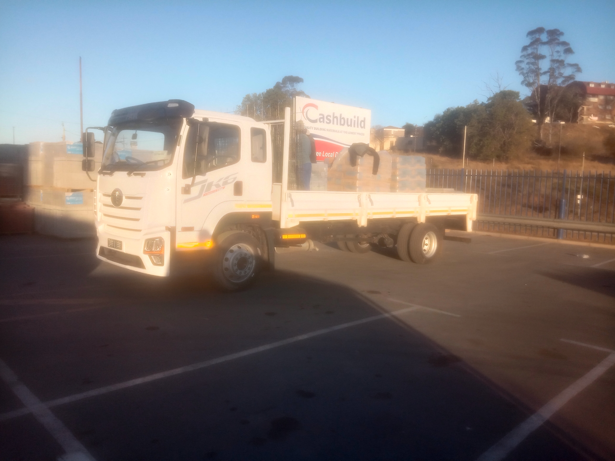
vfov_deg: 53.1
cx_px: 308
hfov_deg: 67.3
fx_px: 462
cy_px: 230
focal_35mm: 26
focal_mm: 3.65
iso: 117
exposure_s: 1/629
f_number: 2.2
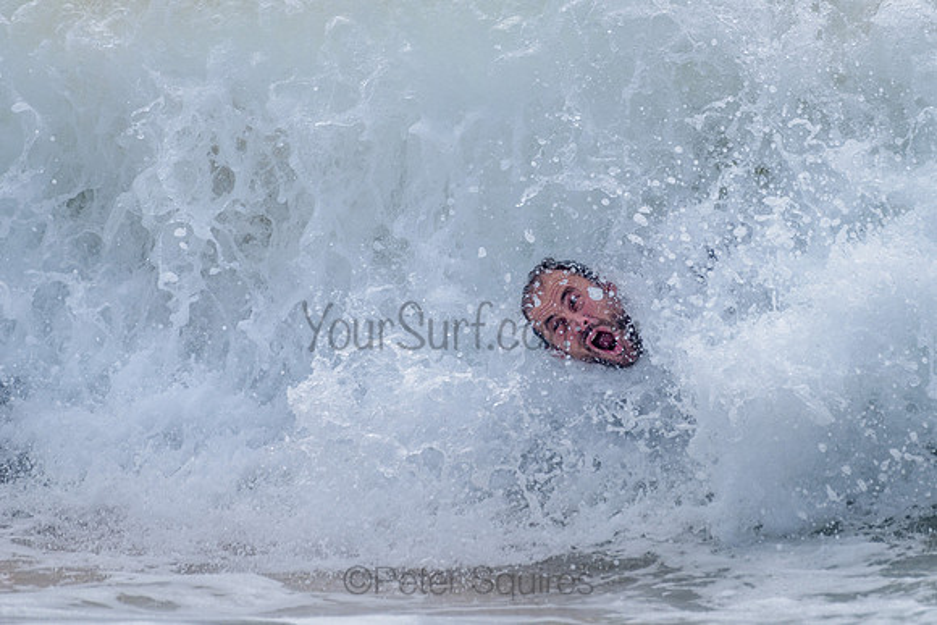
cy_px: 254
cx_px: 574
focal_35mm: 613
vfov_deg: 2.2
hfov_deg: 3.4
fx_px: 15961
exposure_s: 1/2000
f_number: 5.6
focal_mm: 500
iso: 220
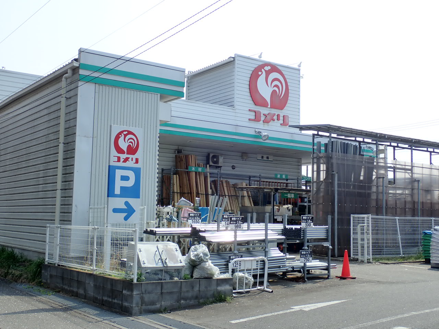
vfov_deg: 33.6
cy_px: 164
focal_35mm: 43
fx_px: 545
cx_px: 220
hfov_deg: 43.9
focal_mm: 7.86
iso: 100
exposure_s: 1/500
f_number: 4
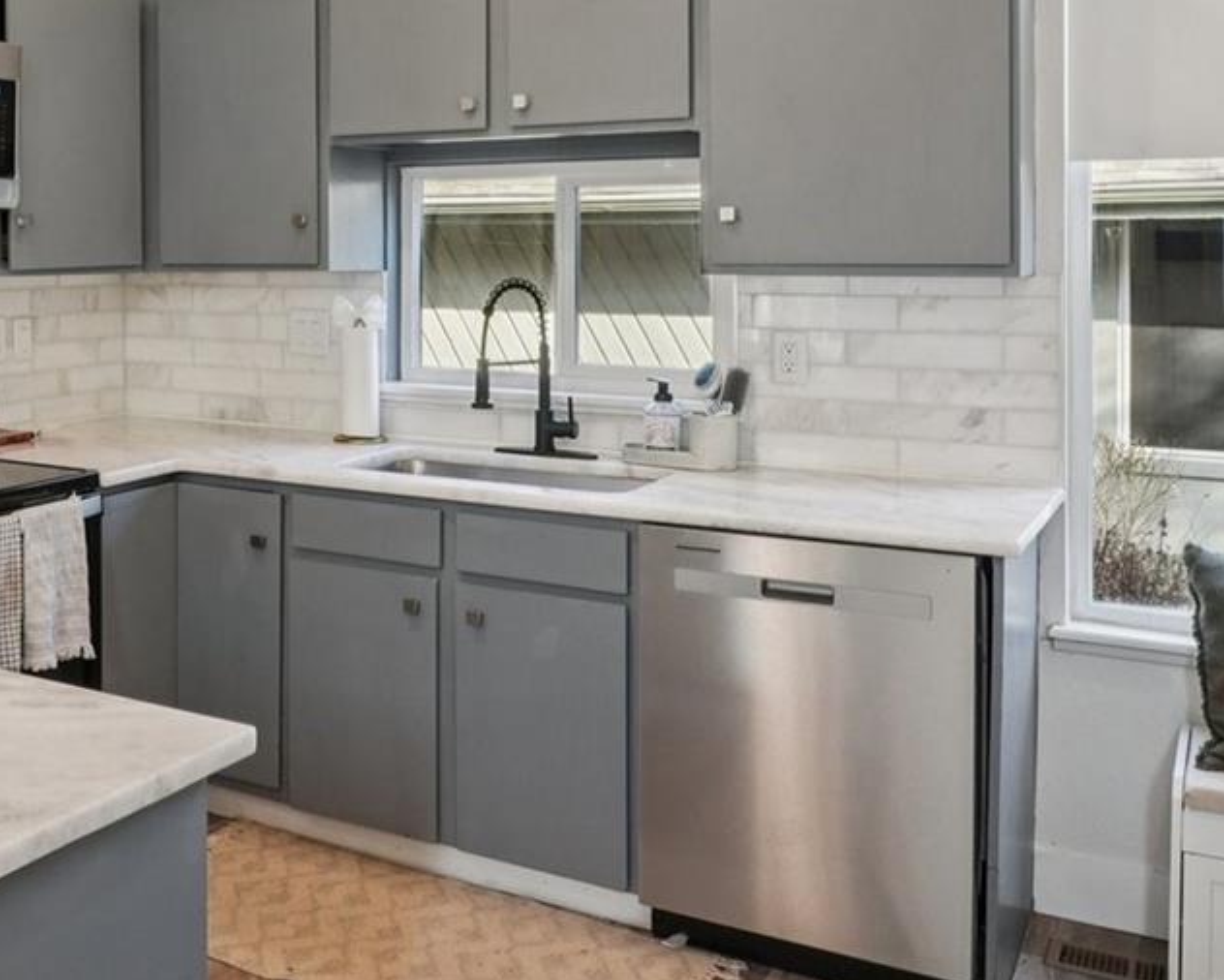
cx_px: 85
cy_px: 254
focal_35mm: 39
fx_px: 1420
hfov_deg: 42.2
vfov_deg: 37.2
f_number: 8
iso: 400
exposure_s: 1/30
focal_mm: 11
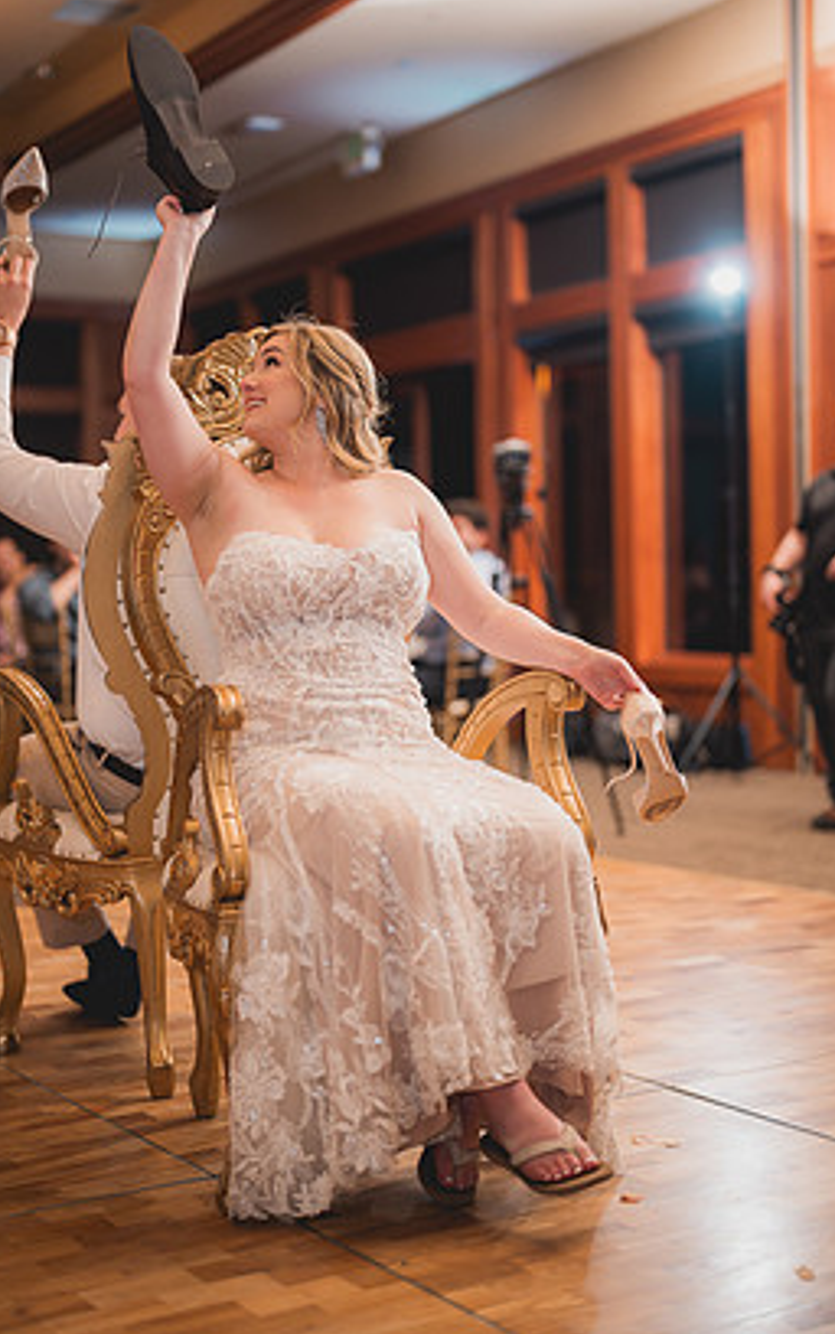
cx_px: 369
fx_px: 2037
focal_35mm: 56
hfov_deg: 23.2
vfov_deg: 36.2
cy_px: 603
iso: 200
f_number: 1.2
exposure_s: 1/250
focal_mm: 50
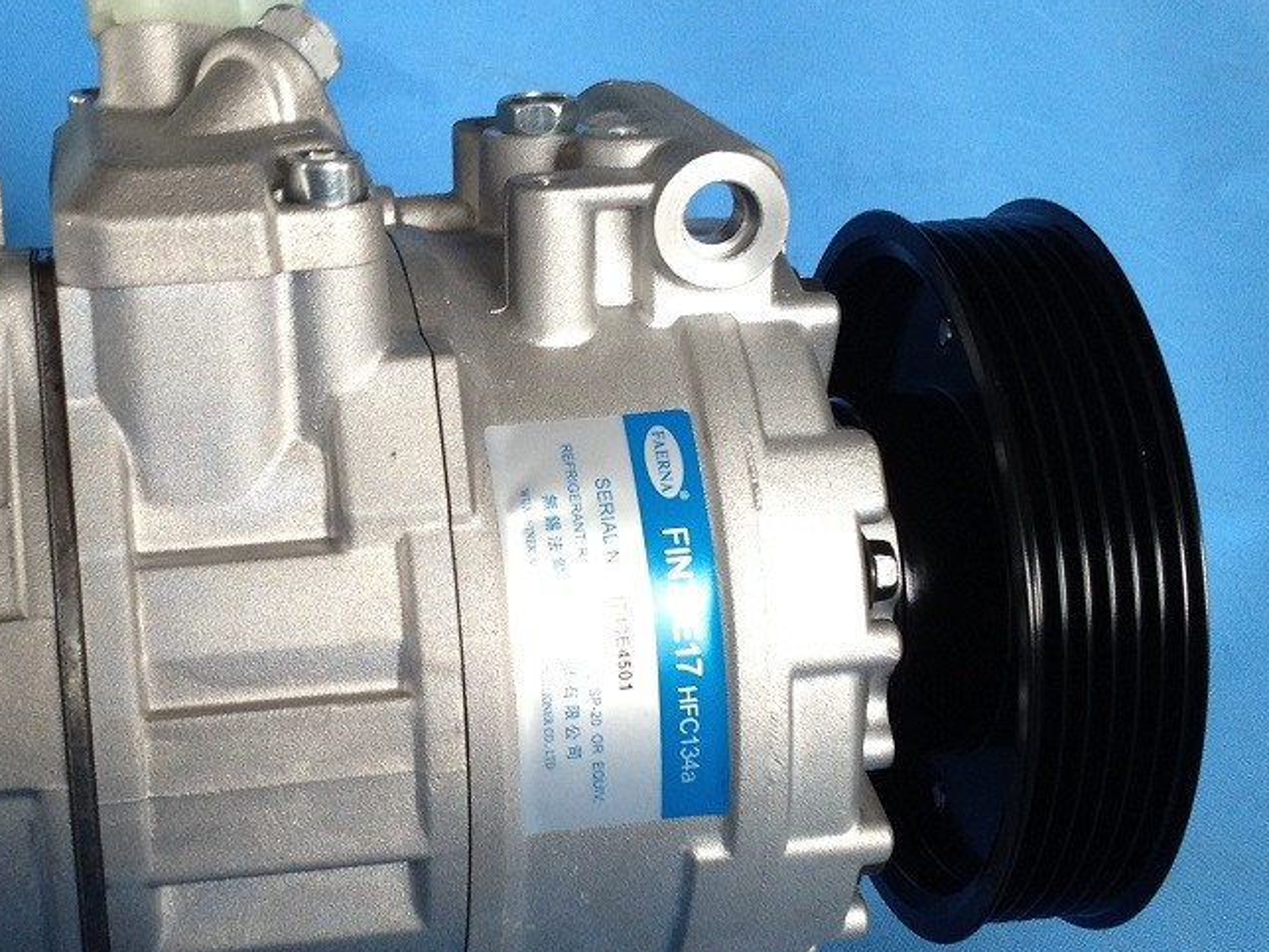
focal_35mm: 71
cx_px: 376
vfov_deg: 20.7
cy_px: 489
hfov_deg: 27.2
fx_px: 2603
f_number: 2.4
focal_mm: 4.28
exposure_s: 1/30
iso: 64
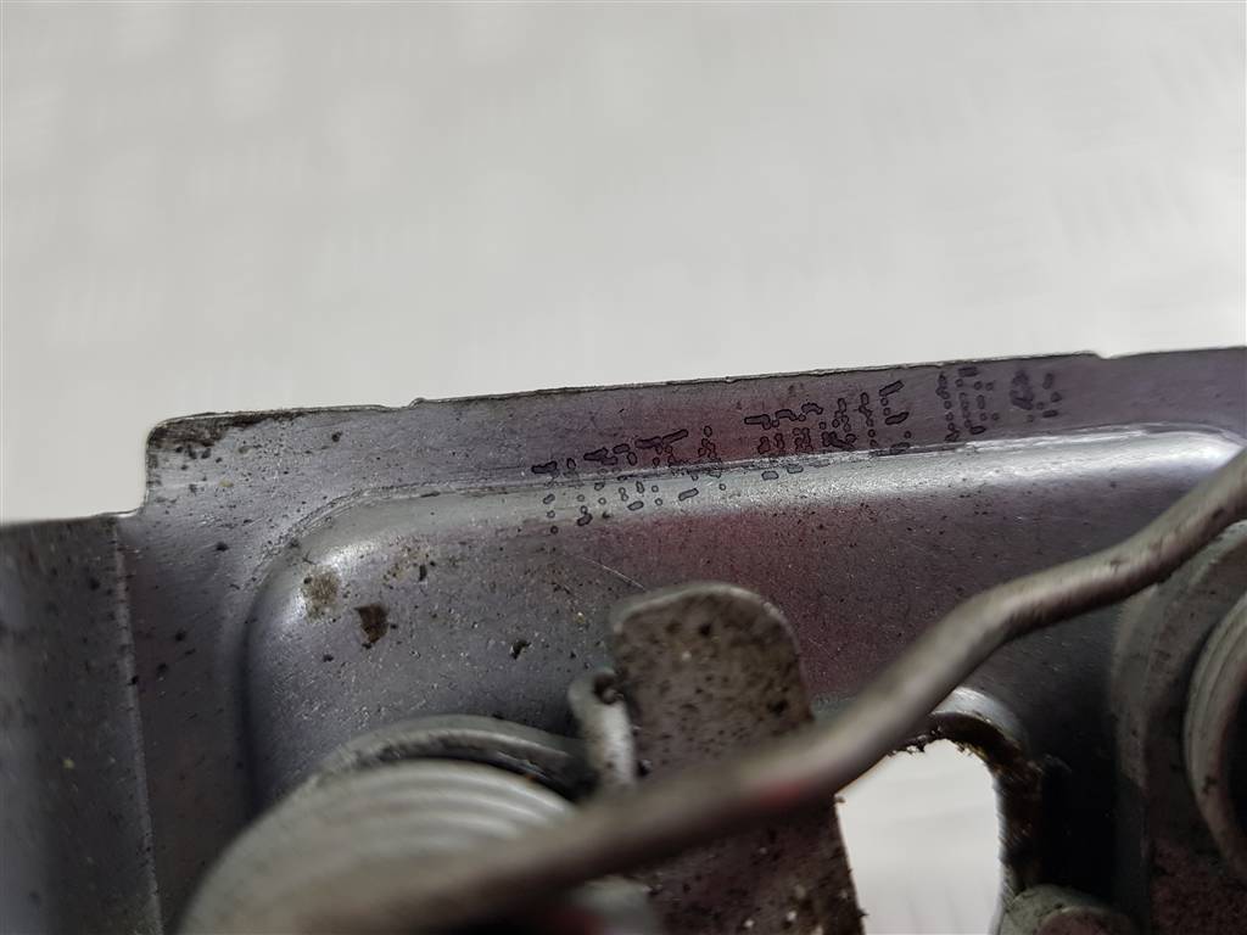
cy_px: 468
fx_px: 937
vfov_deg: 53.1
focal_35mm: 26
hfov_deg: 67.3
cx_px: 624
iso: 80
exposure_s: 1/100
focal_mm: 4.2
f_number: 1.7
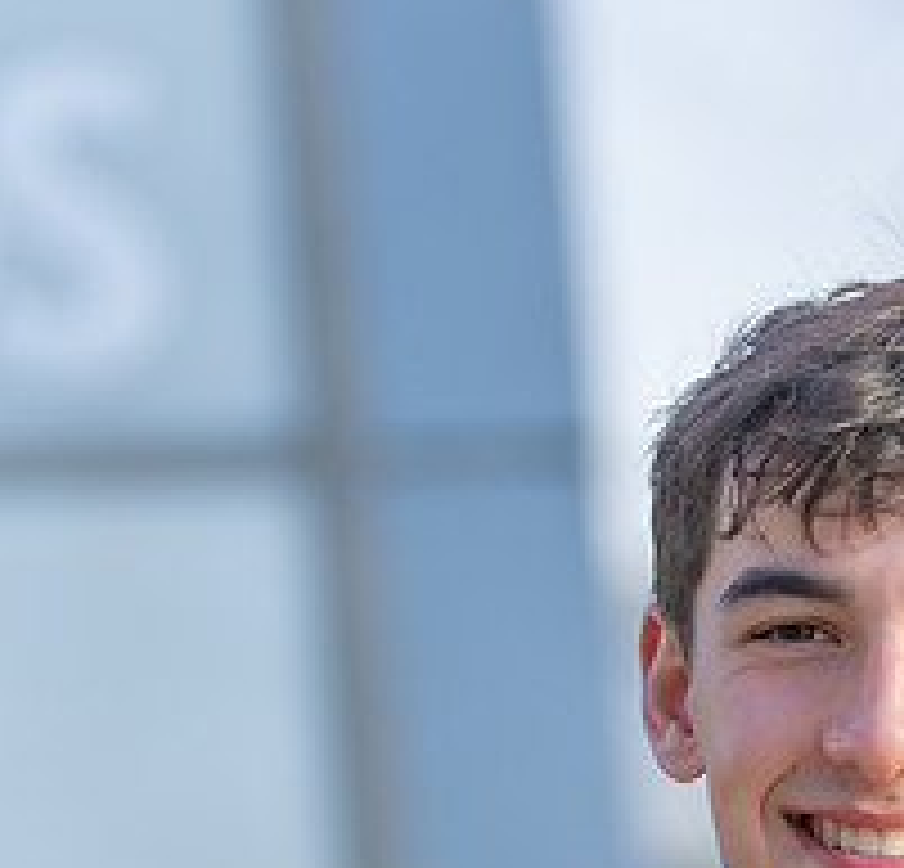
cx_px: 802
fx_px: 9790
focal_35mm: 338
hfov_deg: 5.3
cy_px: 939
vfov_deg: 5.1
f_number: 2.8
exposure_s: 1/500
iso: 200
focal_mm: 113
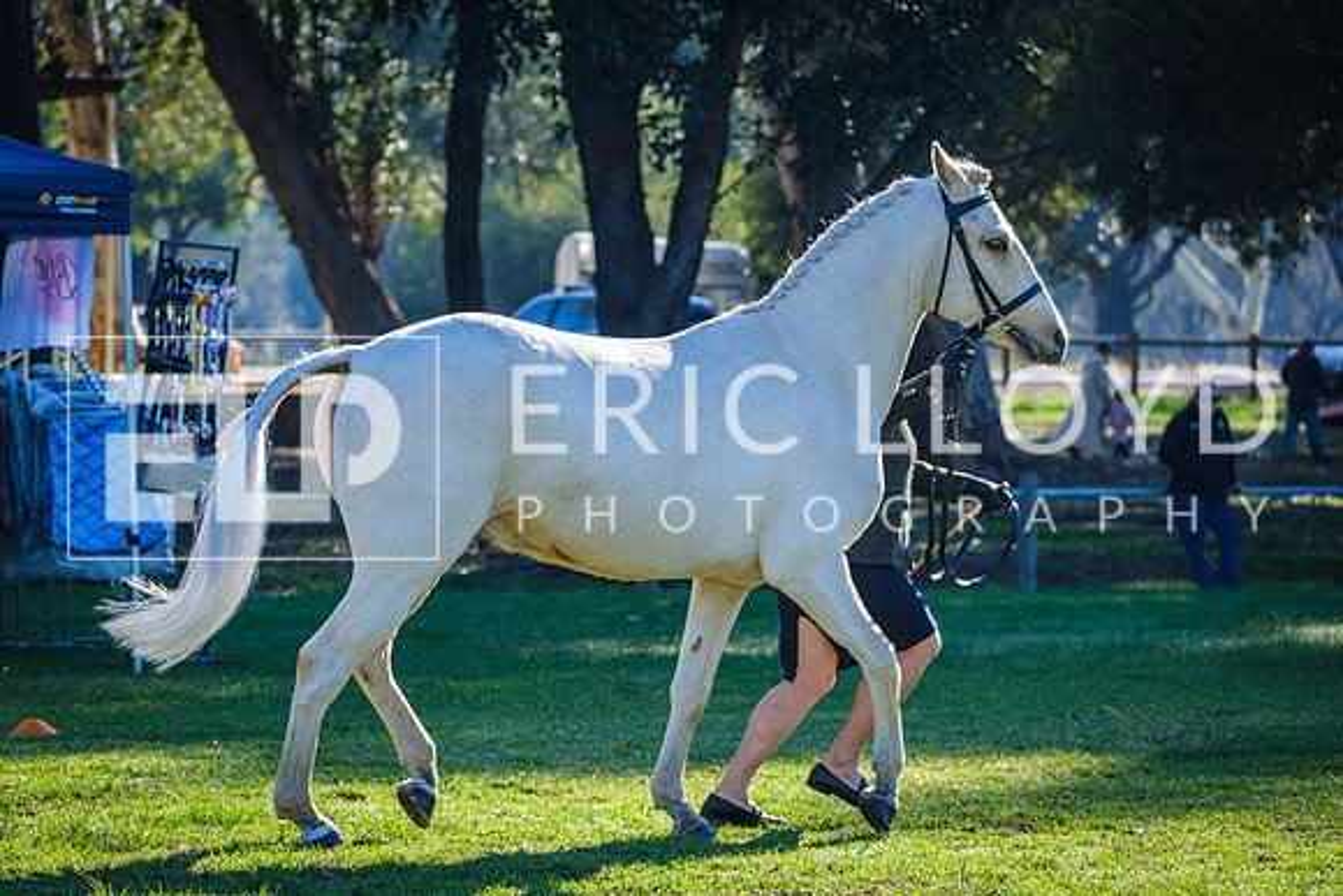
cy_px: 444
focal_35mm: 180
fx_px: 6710
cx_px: 603
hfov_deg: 11.4
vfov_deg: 7.6
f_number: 4.6
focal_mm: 107.4
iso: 1250
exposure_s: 1/1600
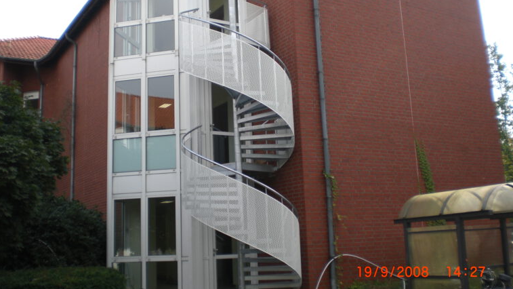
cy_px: 117
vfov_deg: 28.3
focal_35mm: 42
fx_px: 571
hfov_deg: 48.4
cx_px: 257
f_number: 3.1
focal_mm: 6.3
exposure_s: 1/400
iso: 50
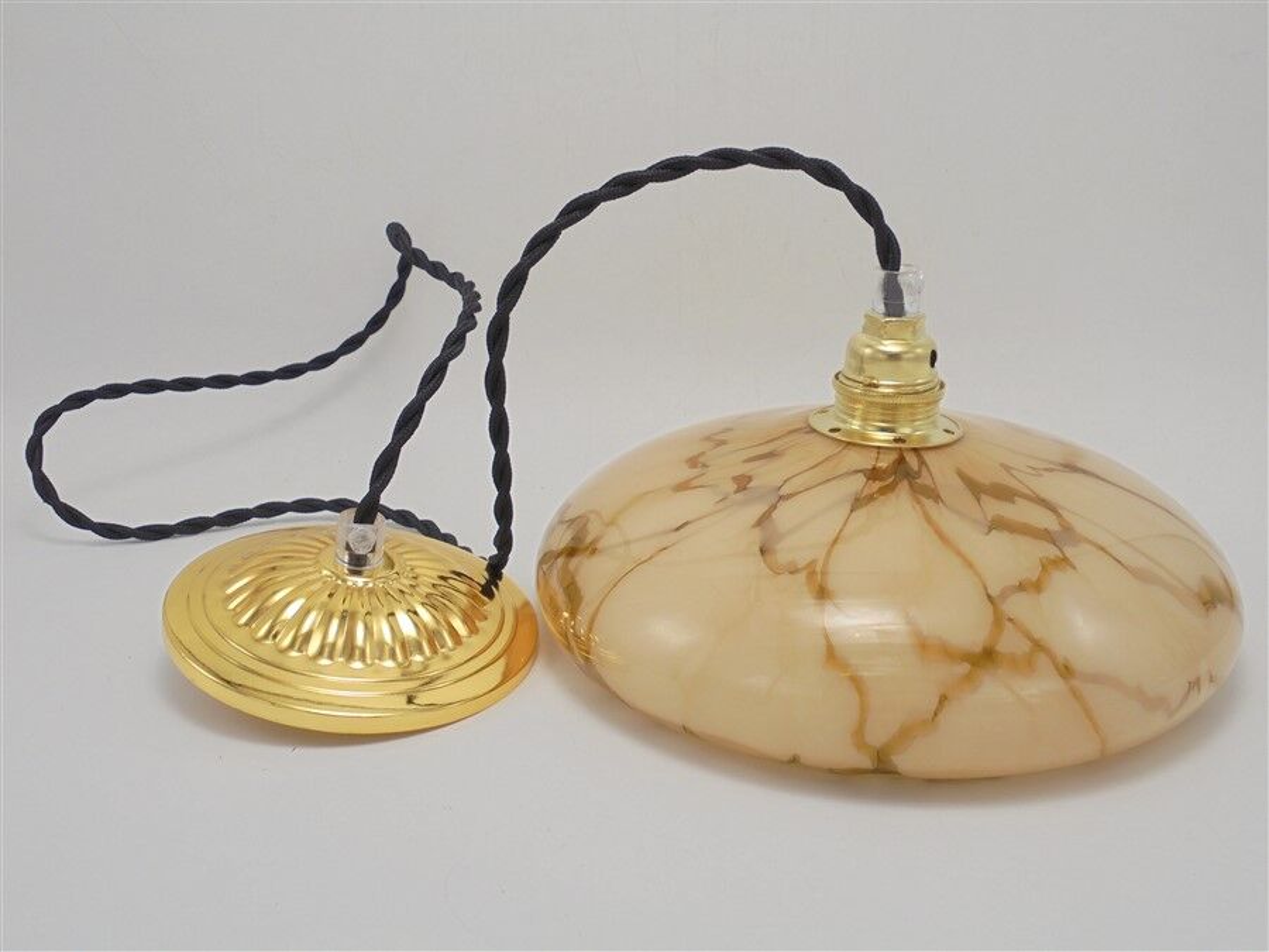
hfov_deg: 54.0
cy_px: 476
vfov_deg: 41.8
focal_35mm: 34
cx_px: 634
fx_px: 1246
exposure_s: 1/30
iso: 100
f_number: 4
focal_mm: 6.1
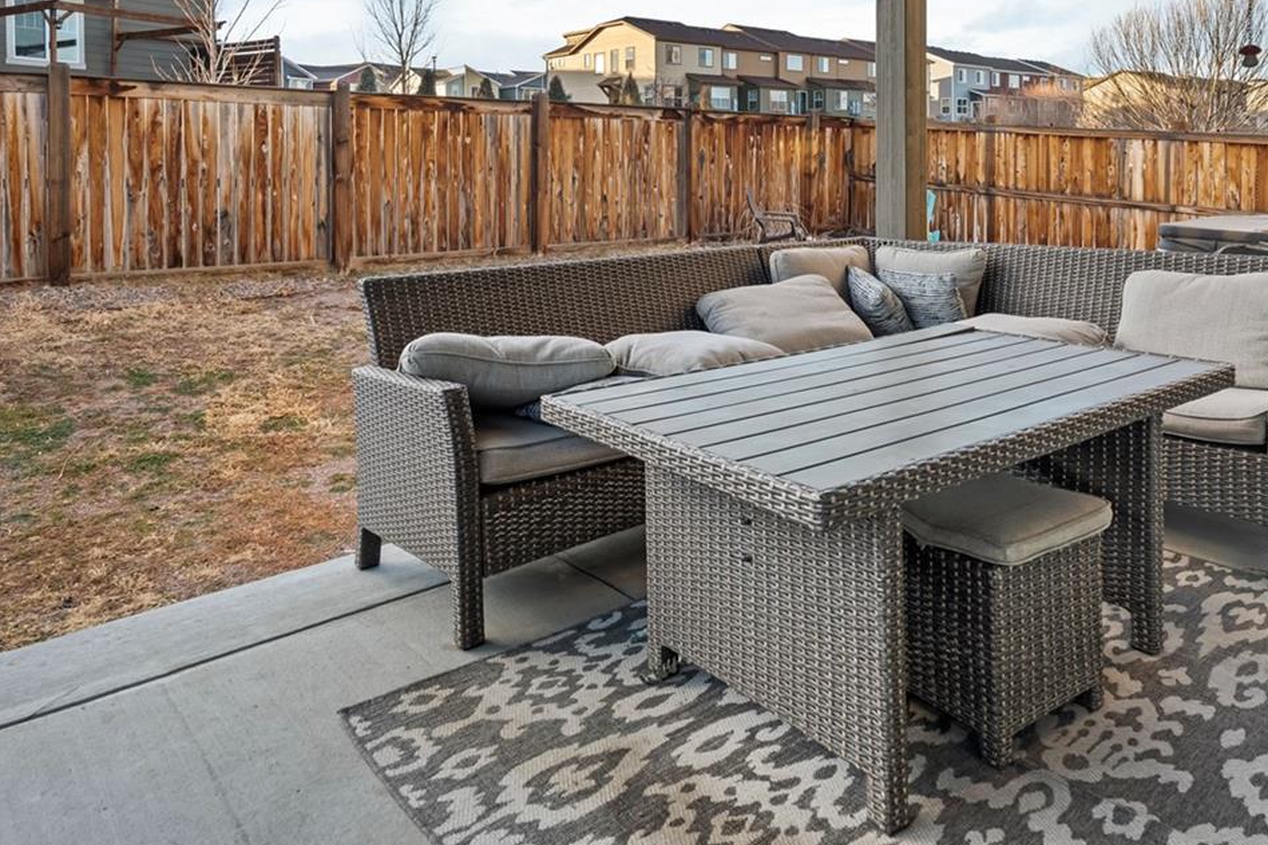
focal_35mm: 28
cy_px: 187
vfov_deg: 44.7
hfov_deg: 65.7
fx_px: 981
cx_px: 662
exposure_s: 1/13
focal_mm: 16.5
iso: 160
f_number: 8
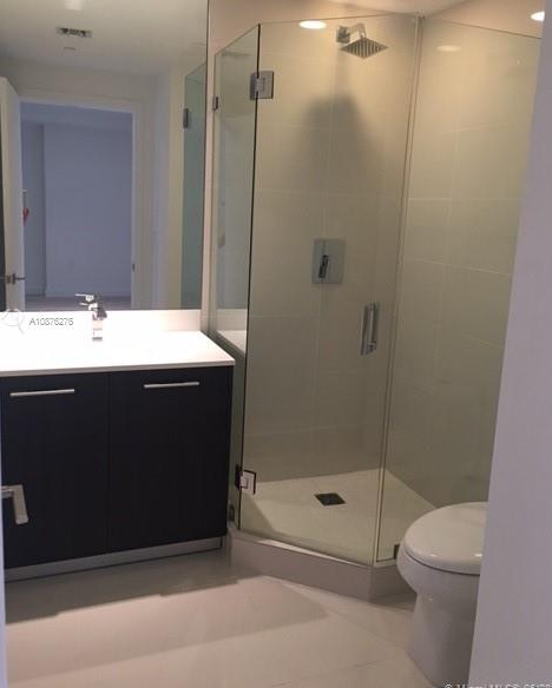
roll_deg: -3.4
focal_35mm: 31
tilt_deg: -8.9
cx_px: 282
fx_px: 632
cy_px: 320
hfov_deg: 47.2
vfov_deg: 57.1
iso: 80
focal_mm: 4.15
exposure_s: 1/15
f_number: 2.2
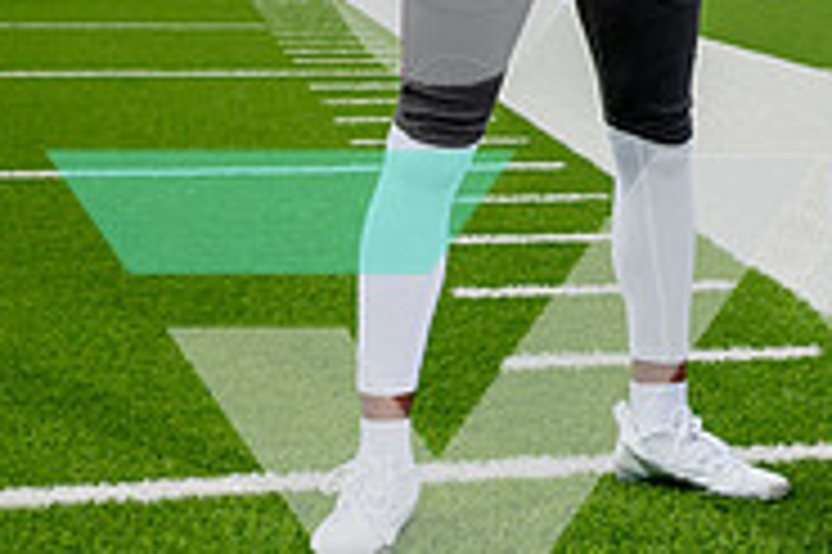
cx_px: 1205
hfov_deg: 16.7
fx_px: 2609
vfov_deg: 11.8
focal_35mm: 113
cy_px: -155
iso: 125
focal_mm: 36
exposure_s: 1/320
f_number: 7.1
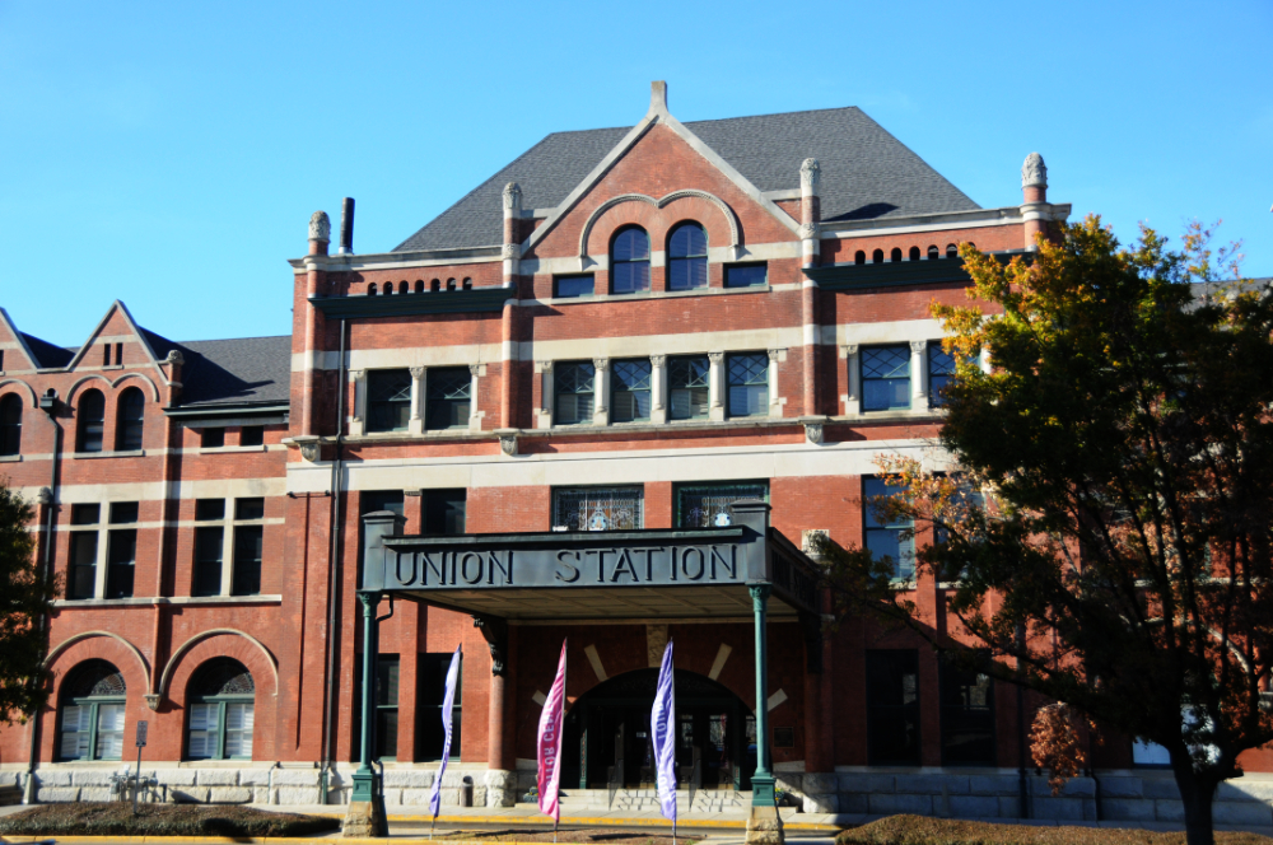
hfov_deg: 45.0
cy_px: 422
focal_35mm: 44
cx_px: 636
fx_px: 1536
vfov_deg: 30.8
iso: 500
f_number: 5.6
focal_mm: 29
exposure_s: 1/1600
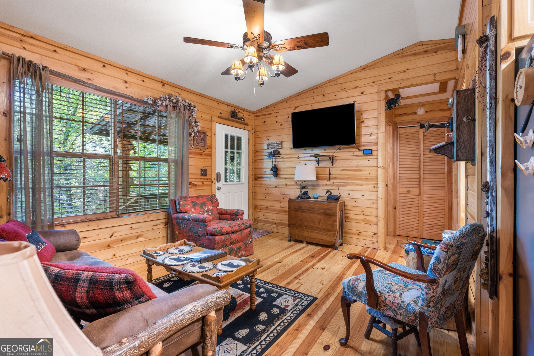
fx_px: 237
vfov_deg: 73.8
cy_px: 178
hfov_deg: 96.7
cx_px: 267
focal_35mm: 16
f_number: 8
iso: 200
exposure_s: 6
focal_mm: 16
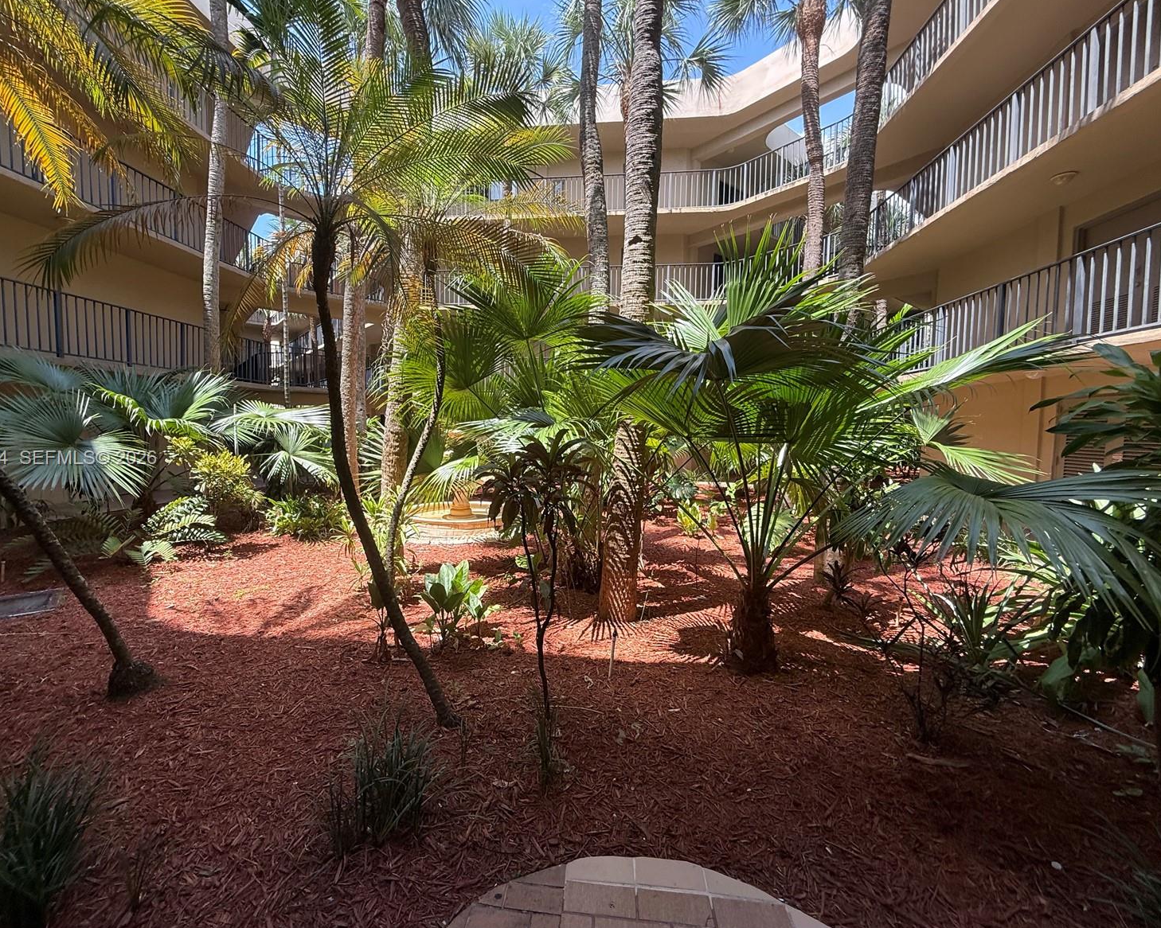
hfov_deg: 96.7
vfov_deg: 84.0
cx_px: 546
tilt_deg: -3.9
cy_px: 459
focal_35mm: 15
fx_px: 515
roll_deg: -0.5
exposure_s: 1/368
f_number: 2.2
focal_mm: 2.22
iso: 64
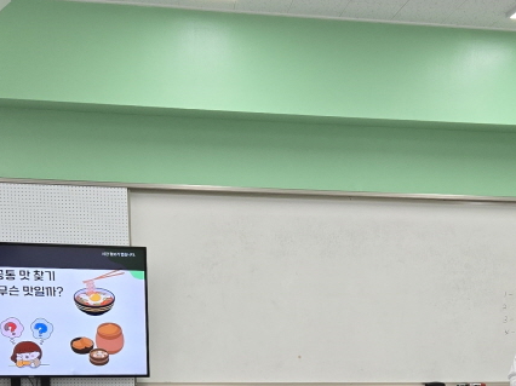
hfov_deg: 23.5
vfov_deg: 17.1
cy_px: 499
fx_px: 1207
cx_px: 471
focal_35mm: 81
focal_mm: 5.4
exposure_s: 1/120
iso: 80
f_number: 1.8
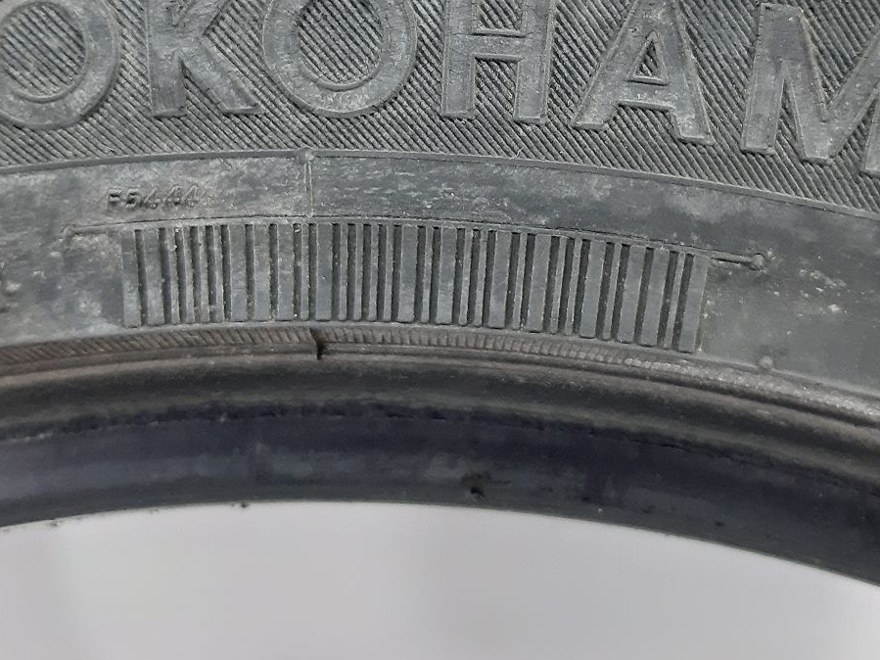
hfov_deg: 37.5
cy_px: 122
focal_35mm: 51
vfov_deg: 27.9
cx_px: 452
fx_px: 1296
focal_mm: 3.93
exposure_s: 1/50
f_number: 1.7
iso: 400
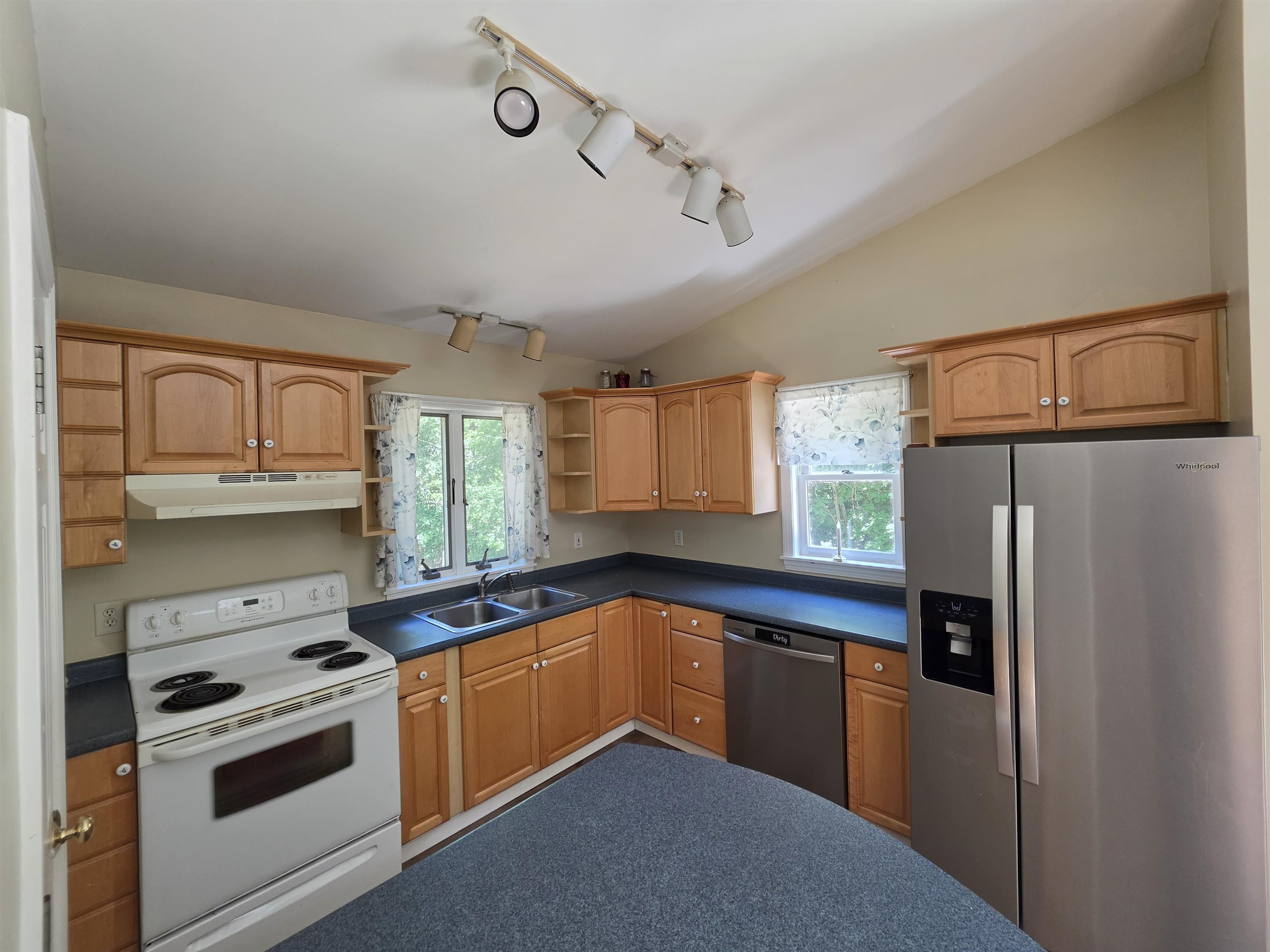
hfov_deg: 106.2
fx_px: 477
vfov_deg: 89.9
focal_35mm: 13
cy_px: 476
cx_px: 635
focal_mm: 2.2
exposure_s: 1/120
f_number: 1.9
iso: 125
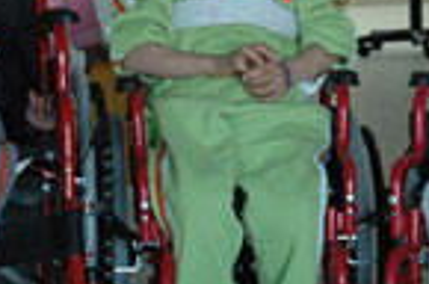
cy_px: 22
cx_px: 228
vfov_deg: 7.0
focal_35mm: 194
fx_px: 2307
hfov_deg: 10.6
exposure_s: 1/125
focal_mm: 34
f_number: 5.6
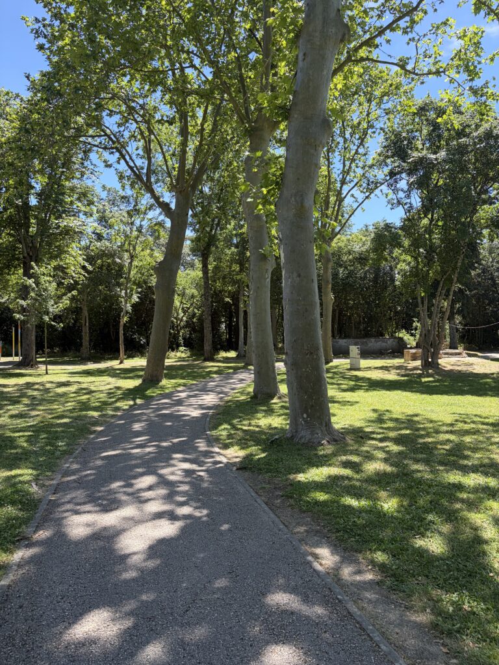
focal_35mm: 26
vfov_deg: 67.3
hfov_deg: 53.1
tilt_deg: +1.5
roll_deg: +0.7
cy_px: 332
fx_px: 500
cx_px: 250
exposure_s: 1/782
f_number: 1.6
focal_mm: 5.96
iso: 64
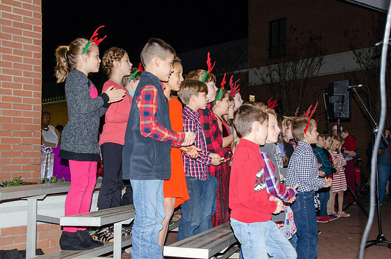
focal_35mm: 52
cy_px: 130
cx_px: 196
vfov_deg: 25.6
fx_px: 569
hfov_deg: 37.9
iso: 400
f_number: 4.5
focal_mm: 35
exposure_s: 1/60
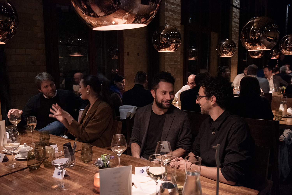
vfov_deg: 38.9
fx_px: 276
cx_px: 146
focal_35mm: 34
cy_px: 98
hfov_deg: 55.8
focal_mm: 34
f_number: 4.5
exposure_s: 1/50
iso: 2500
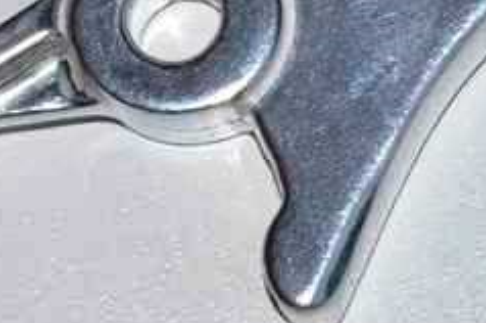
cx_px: 945
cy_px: -251
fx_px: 5290
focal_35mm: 392
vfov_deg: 3.5
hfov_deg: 5.2
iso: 160
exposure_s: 1/100
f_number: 20
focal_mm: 55
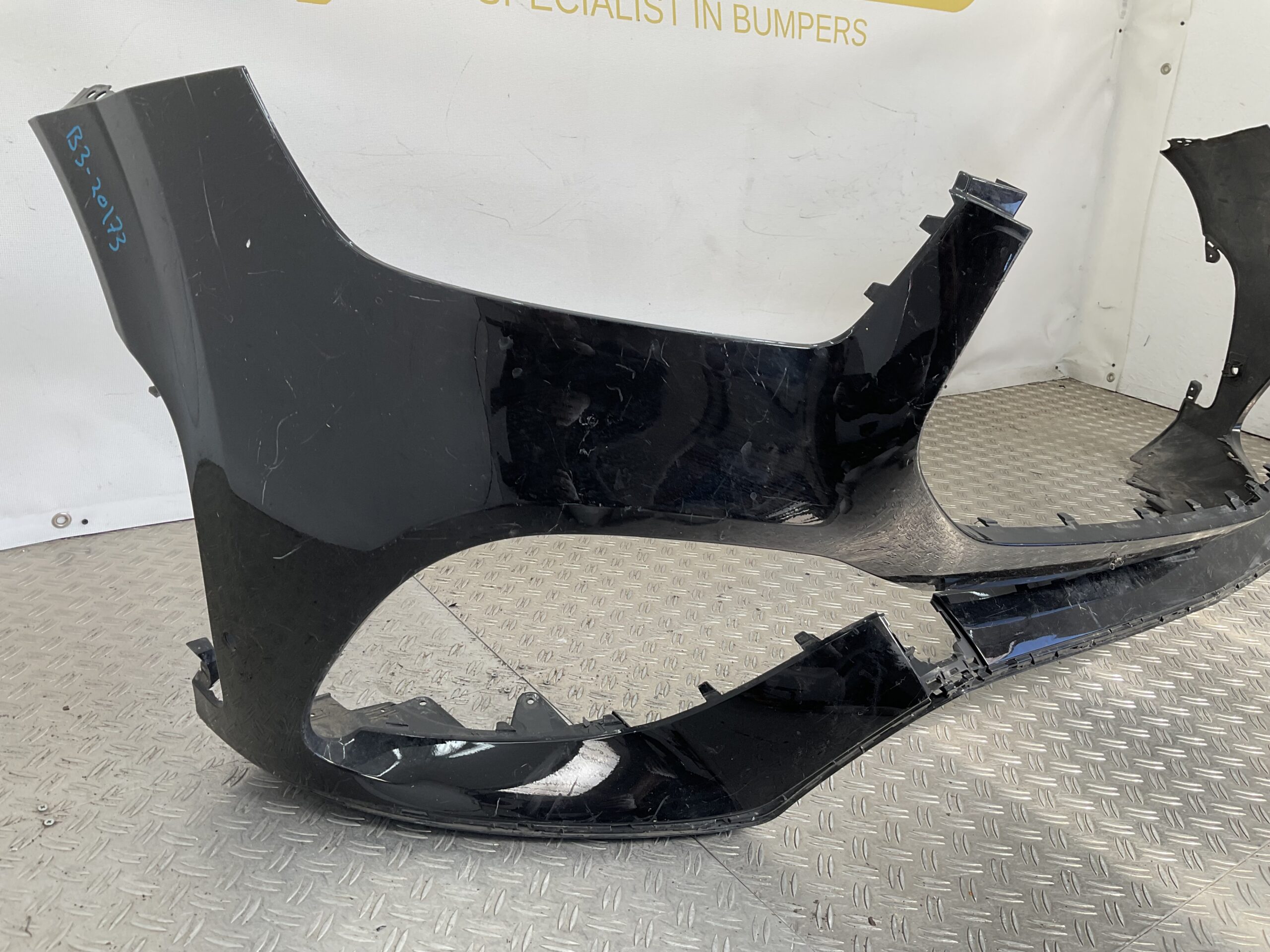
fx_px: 1064
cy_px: 476
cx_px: 635
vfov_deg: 48.2
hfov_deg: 61.7
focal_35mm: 29
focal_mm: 3
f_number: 1.8
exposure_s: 1/155
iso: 16
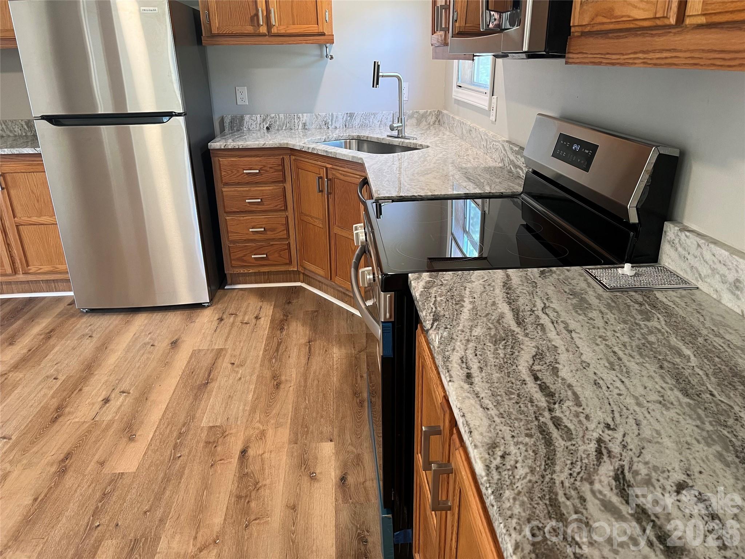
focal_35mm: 26
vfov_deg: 53.1
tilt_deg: -21.4
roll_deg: +1.5
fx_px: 560
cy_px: 280
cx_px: 372
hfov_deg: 67.3
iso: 125
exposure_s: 1/60
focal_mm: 5.7
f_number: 1.5
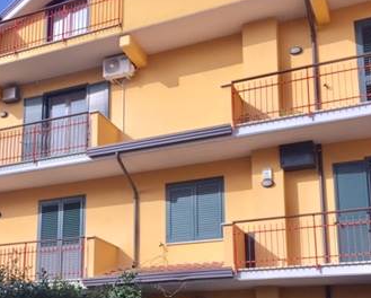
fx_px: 605
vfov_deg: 27.1
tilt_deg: +12.9
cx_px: 87
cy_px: 243
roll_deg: -3.1
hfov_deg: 33.3
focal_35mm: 55
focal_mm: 4.15
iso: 50
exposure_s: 1/2475
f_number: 2.2
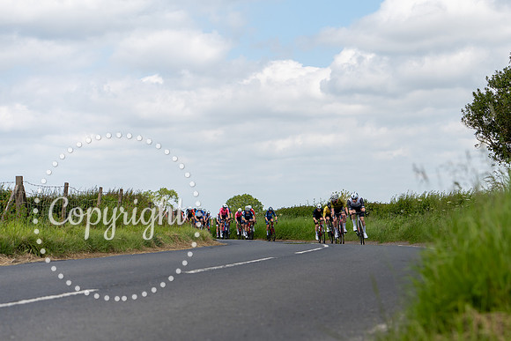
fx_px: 1462
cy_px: 251
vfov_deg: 13.3
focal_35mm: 103
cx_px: 376
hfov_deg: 19.7
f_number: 3.5
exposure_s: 1/1250
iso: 100
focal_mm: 70
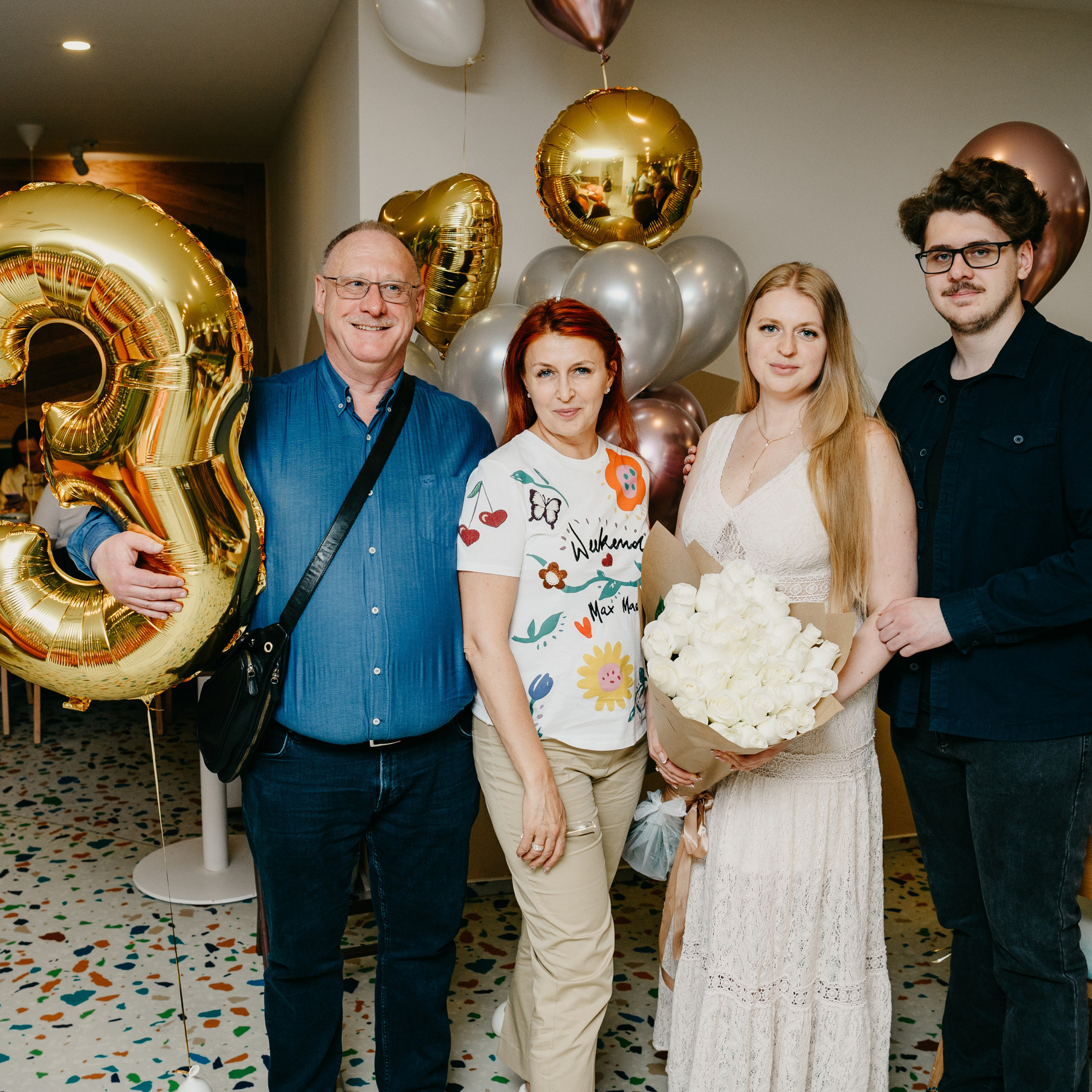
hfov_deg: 47.1
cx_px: 485
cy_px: 495
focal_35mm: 35
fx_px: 1249
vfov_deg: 47.2
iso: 250
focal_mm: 24
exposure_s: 1/160
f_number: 3.5
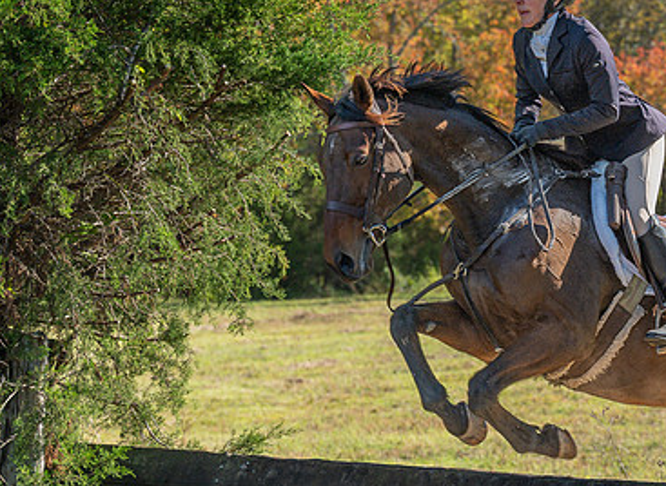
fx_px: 2649
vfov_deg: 10.5
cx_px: 445
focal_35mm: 139
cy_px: 136
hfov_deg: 14.3
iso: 500
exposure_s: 1/640
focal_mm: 70
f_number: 4
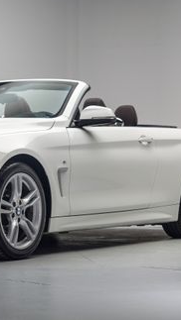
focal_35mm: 81
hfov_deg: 14.7
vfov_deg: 26.2
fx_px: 690
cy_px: 157
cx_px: -3
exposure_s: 1/13
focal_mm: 50
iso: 100
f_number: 4
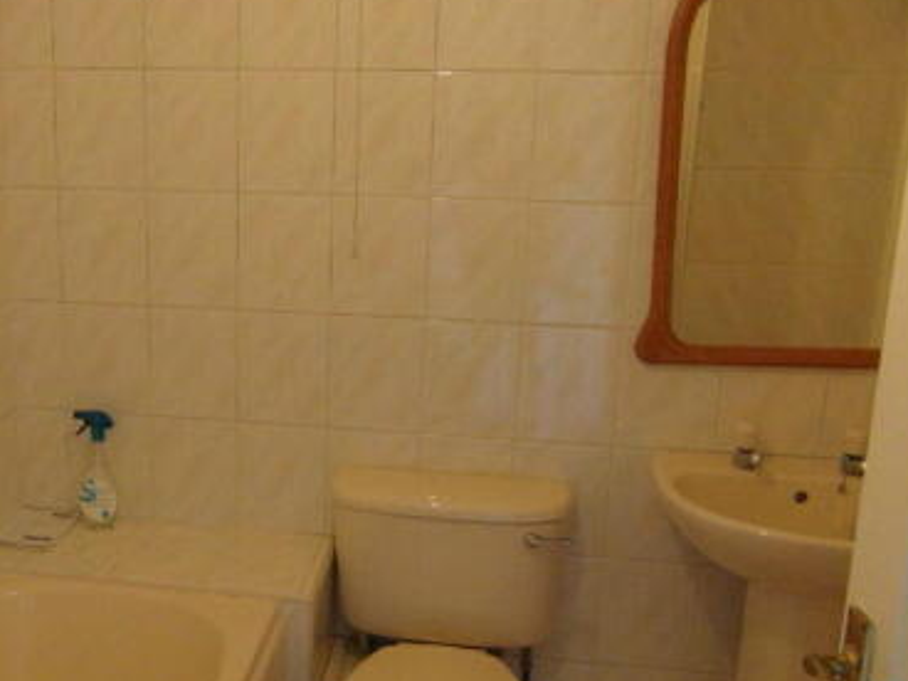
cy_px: 384
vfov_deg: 37.7
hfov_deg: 47.9
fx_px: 997
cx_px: 283
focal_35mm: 38
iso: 400
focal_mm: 4
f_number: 3.2
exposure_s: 1/30
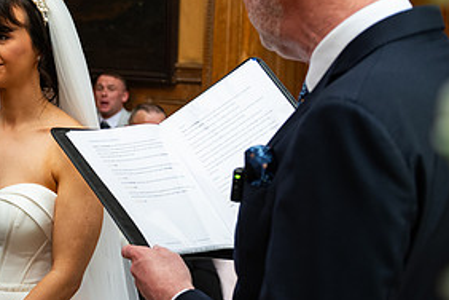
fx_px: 873
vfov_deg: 19.4
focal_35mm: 70
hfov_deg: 27.3
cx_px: 10
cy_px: 133
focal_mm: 34
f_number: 3.5
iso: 800
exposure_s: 1/160
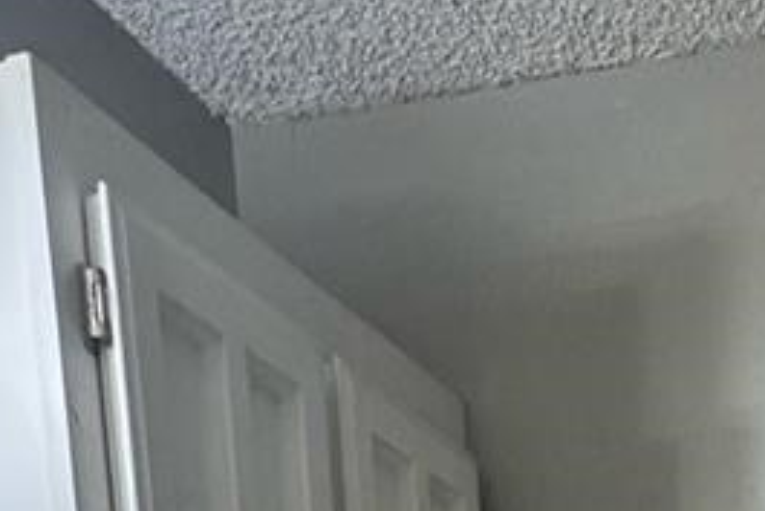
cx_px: 696
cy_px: 1374
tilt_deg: -12.0
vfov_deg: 12.1
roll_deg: +1.7
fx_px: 1680
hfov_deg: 24.9
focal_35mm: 79
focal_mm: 2.22
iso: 200
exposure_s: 1/60
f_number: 2.2
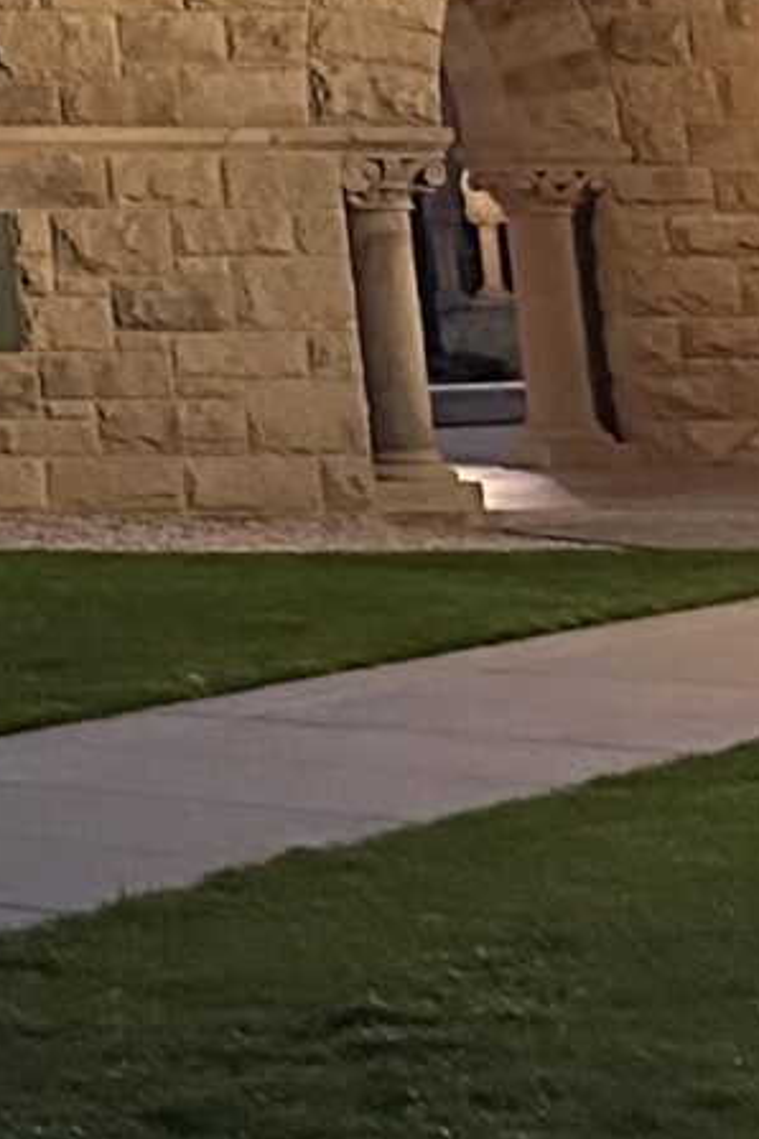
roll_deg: +0.1
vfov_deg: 13.3
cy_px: -729
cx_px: -2078
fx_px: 4522
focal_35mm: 143
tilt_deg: +11.6
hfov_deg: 7.4
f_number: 1.78
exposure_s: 1/40
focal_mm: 6.86
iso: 800
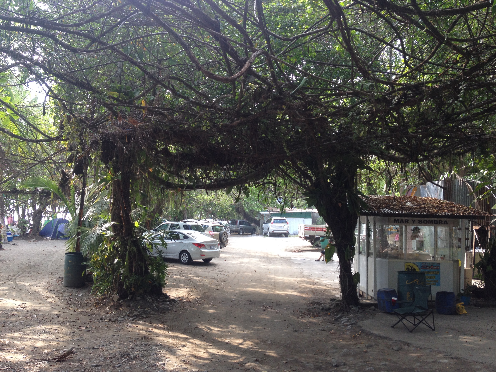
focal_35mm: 35
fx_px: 502
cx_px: 248
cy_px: 186
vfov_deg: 40.7
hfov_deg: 52.6
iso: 50
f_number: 2.4
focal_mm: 4.28
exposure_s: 1/120
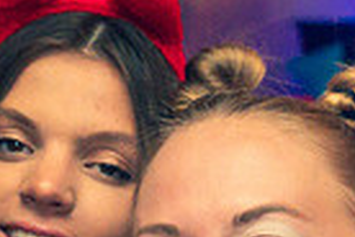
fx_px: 2485
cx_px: 21
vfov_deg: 5.4
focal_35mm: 252
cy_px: 287
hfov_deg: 8.1
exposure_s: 1/60
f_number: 4.2
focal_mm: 40
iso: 3600
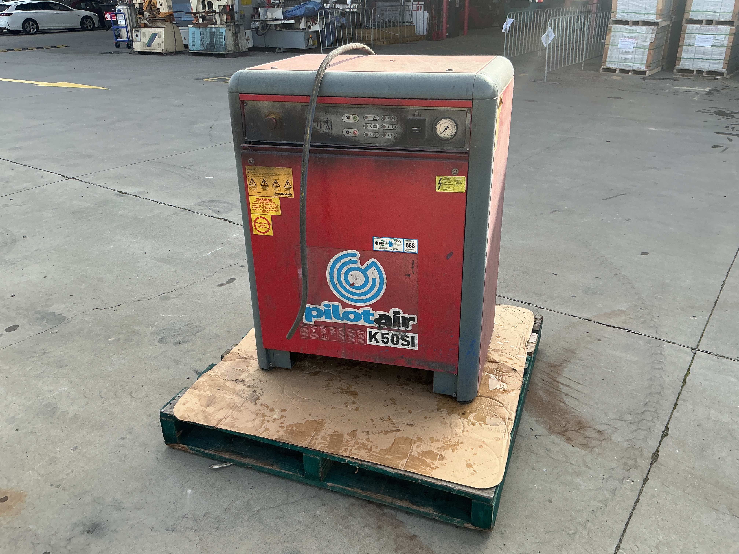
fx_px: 619
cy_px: 277
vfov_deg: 48.2
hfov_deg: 61.7
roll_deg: +0.8
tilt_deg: -23.9
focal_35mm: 29
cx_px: 370
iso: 25
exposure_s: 1/606
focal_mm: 3
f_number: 1.8
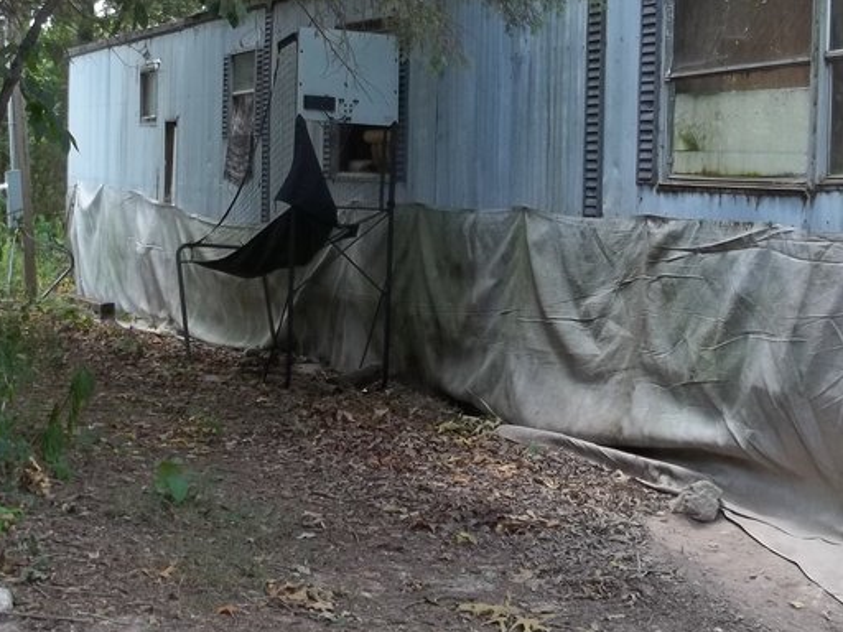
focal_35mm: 66
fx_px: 1607
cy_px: 171
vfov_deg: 22.1
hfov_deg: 29.3
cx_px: 530
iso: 68
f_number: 3.3
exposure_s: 1/30
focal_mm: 5.9
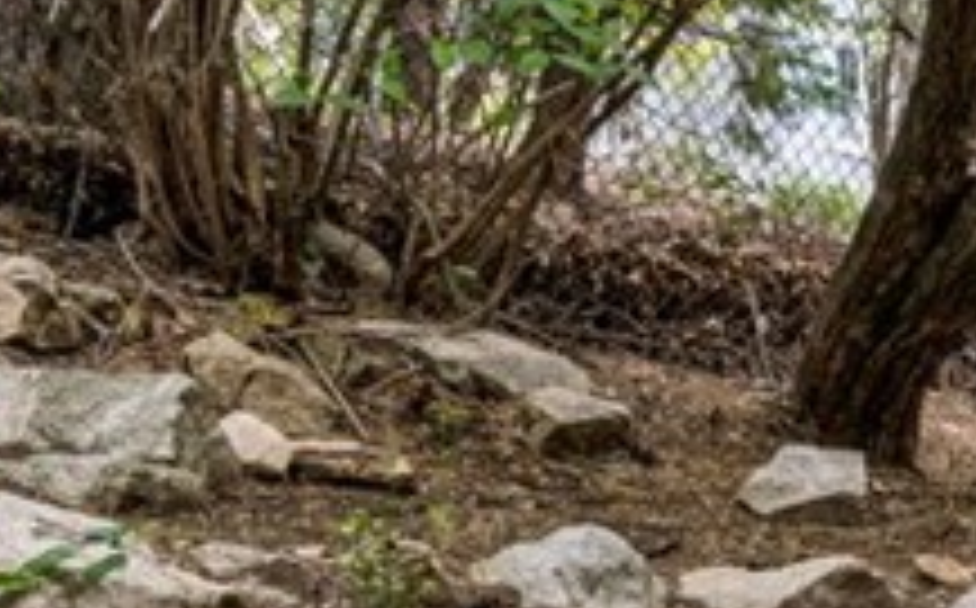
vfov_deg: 16.0
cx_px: 1664
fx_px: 2097
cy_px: 671
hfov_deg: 20.3
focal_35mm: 79
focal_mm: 16.4
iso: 100
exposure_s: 1/5
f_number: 22
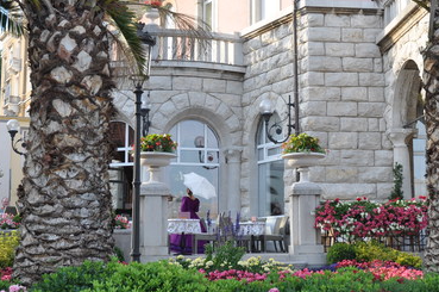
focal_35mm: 71
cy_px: 119
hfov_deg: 28.4
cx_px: 292
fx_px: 863
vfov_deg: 19.2
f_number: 6.3
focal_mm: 27
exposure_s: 1/160
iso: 200
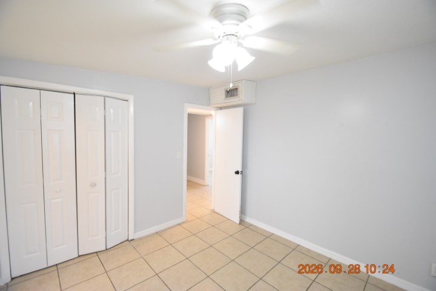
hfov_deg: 100.4
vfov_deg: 77.3
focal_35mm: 15
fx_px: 182
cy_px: 146
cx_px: 218
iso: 1600
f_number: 3.5
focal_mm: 10
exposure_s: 1/60
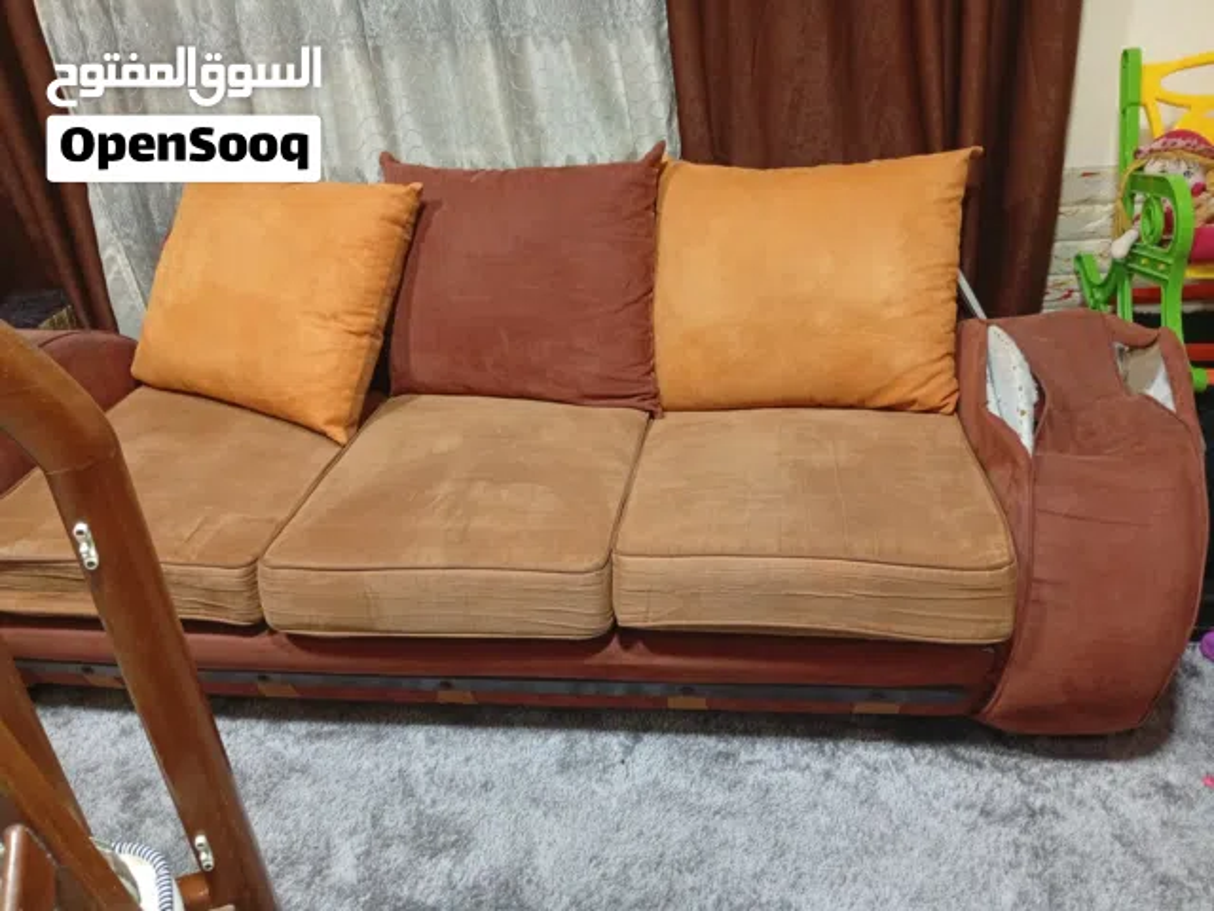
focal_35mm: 27
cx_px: 607
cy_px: 456
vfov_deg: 51.4
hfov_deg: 65.3
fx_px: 947
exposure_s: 1/20
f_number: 1.8
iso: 946
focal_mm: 3.98
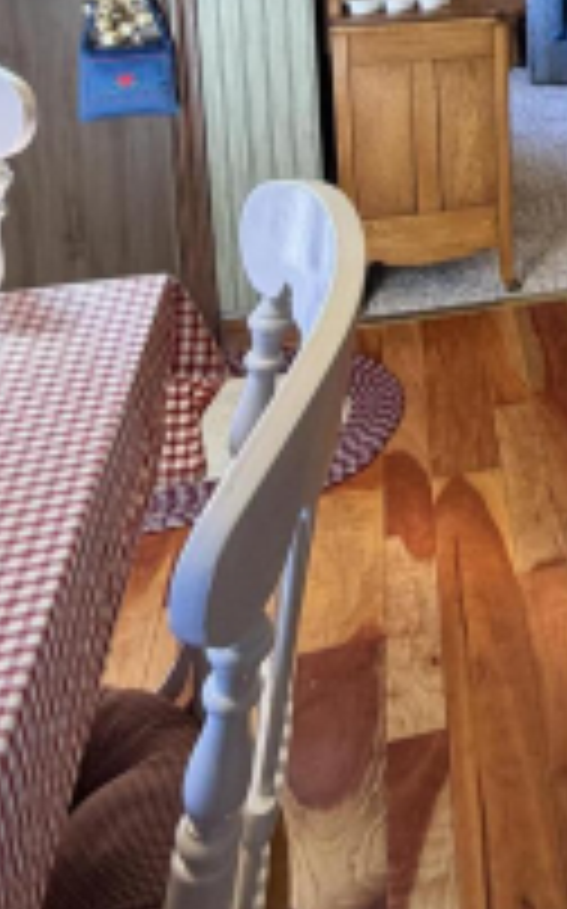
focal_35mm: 49
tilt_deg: -9.7
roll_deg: +0.0
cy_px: -101
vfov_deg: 35.0
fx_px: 1213
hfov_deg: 23.1
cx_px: 752
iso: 250
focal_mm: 2.22
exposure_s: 1/60
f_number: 2.2
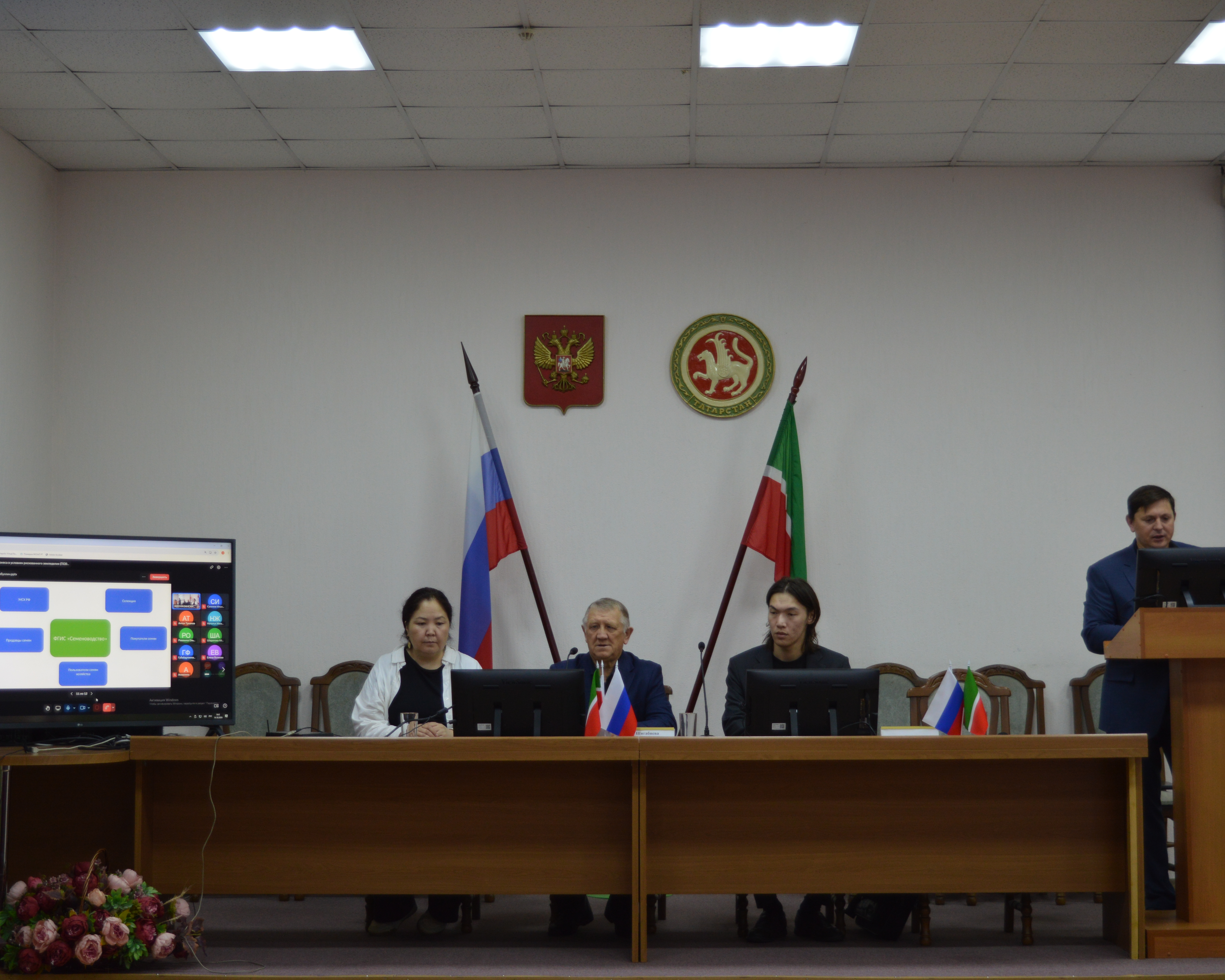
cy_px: 490
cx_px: 622
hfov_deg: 31.0
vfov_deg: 25.0
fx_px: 2212
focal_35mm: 61
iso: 400
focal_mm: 36
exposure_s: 1/60
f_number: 4.8
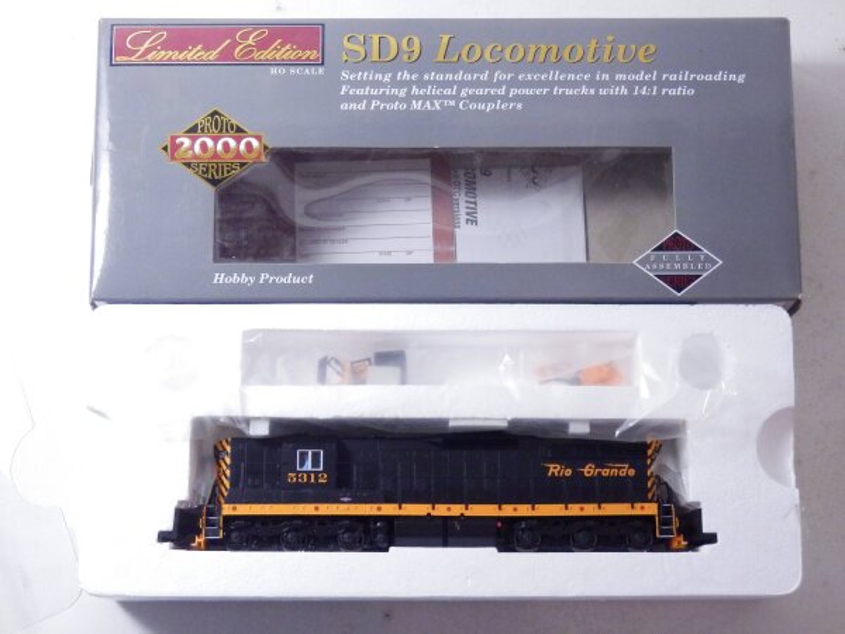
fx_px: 1611
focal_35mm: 66
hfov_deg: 29.4
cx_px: 422
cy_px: 317
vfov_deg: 22.3
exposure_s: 1/160
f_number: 4.4
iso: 800
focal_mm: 11.9
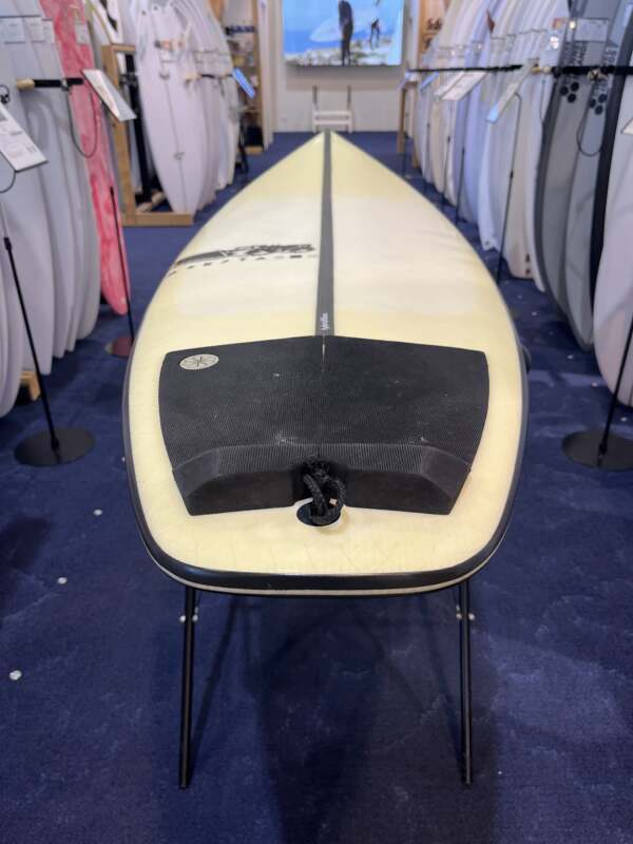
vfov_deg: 67.3
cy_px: 422
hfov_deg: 53.1
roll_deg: +0.4
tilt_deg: -28.0
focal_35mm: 26
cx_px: 316
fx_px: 634
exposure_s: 1/120
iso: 100
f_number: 1.6
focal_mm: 5.1
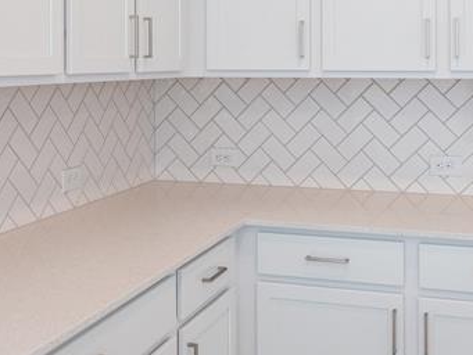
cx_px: 262
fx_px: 738
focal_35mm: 54
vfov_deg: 26.4
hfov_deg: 35.5
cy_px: 55
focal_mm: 9
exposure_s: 1/13
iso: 200
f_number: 8
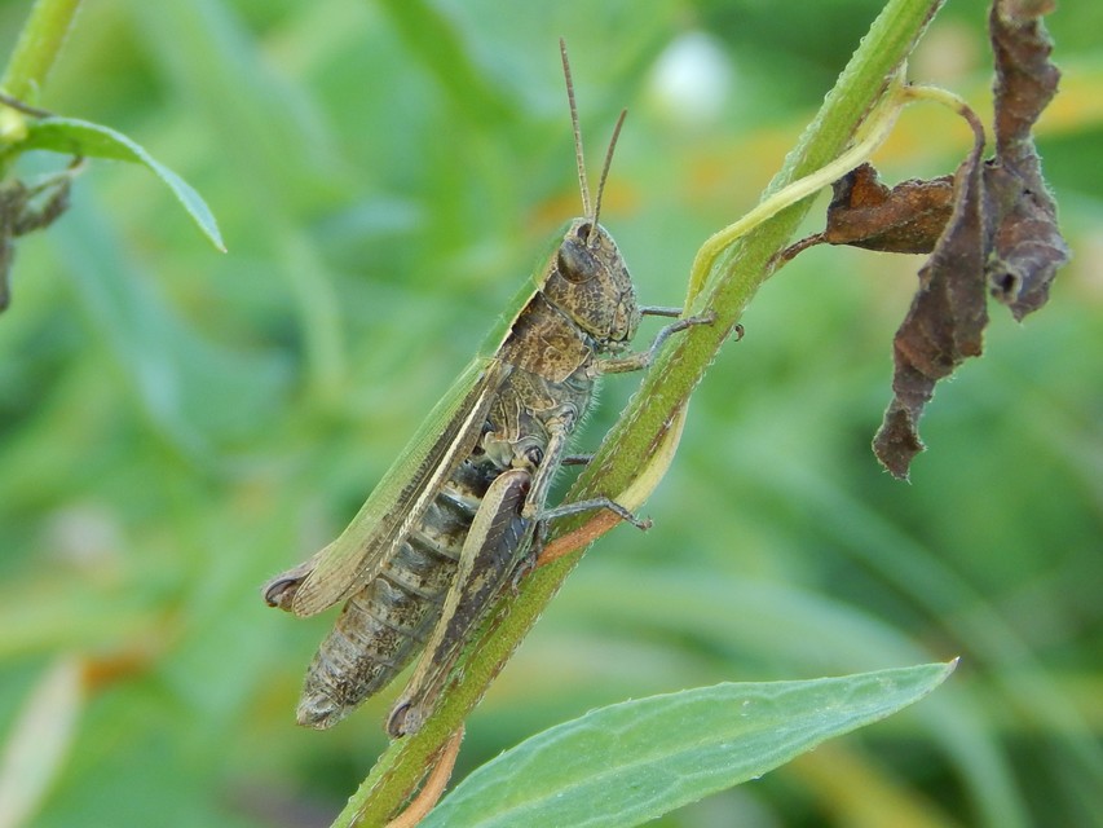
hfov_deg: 12.3
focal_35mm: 160
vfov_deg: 9.3
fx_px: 5099
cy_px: 414
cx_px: 552
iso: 125
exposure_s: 1/80
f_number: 5.1
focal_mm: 28.7
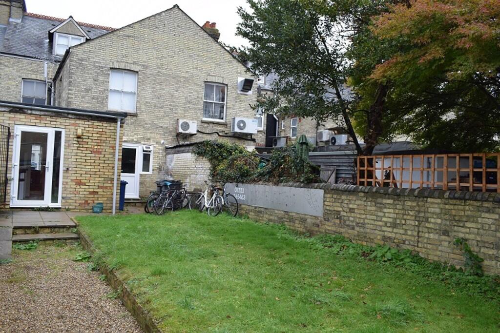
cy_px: 166
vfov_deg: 43.6
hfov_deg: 61.9
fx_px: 417
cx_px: 250
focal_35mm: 30
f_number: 6.3
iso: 400
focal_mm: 20
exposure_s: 1/160
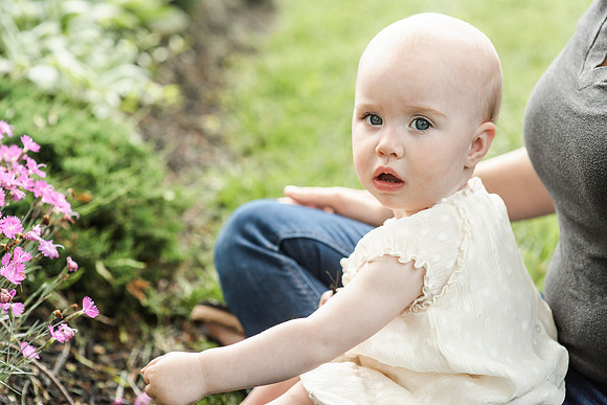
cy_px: 195
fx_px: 1486
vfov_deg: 15.5
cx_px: 315
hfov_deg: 23.1
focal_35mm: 88
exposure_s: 1/1000
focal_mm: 85
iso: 800
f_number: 3.5
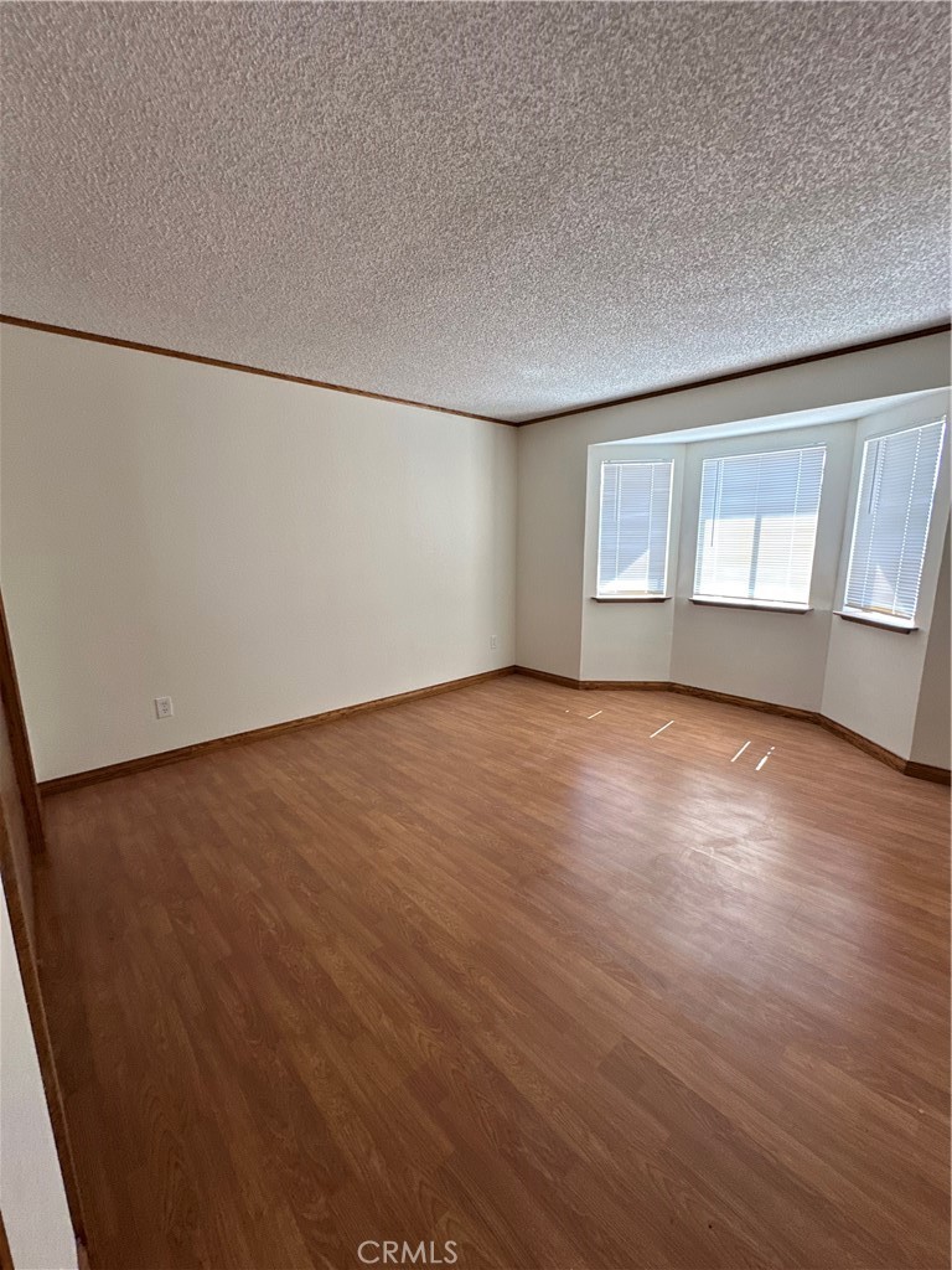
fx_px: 513
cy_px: 635
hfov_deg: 85.7
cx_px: 476
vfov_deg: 102.1
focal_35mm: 14
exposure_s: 1/120
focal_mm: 2.22
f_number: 2.2
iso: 200
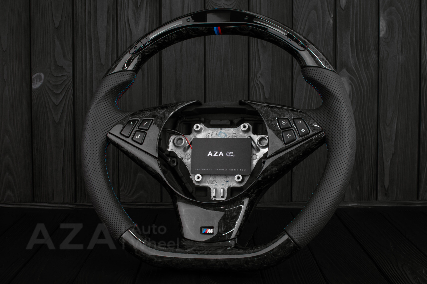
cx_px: 214
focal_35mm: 52
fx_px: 623
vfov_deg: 25.8
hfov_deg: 37.8
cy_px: 142
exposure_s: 1/125
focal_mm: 35
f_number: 6.3
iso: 500
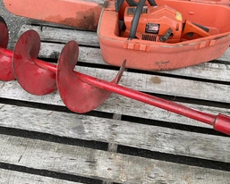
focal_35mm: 44
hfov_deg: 41.4
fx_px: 300
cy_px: 71
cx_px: 76
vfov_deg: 34.0
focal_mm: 3
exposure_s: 1/215
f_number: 1.8
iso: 20
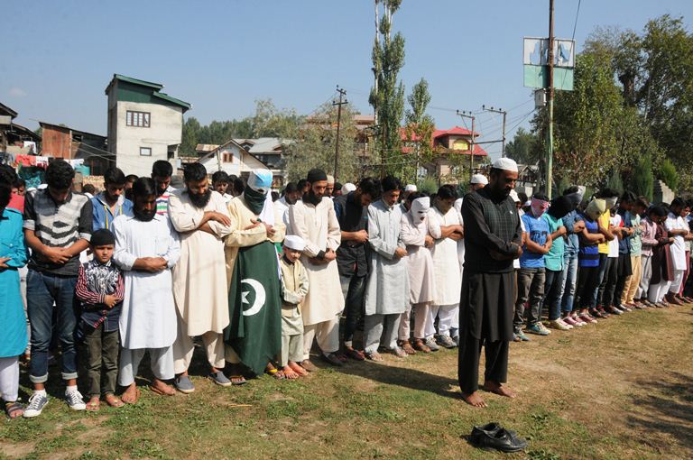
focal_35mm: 27
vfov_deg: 47.8
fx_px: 519
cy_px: 230
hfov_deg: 67.4
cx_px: 346
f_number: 13
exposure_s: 1/640
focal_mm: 18
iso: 640
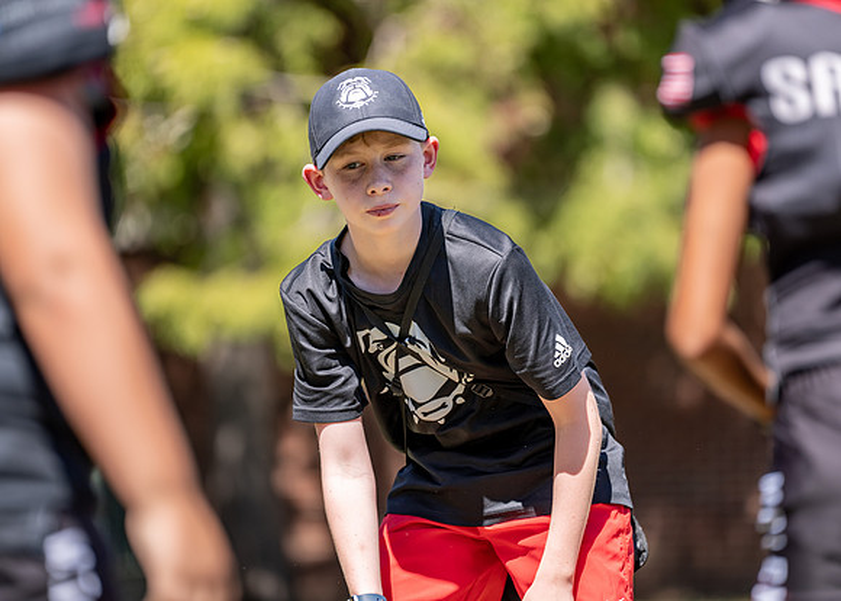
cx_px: 447
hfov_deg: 9.6
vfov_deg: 6.9
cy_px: 297
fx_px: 5009
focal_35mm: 210
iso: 100
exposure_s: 1/1600
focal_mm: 194
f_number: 2.8
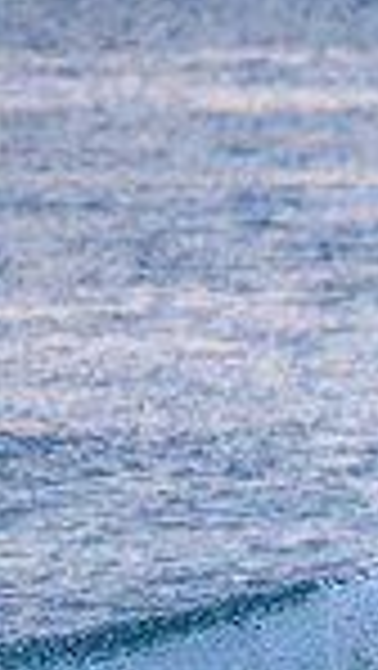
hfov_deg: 0.6
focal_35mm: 2035
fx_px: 36200
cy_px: 758
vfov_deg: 1.1
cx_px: 936
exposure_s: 1/500
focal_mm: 500
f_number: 5.6
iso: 3600
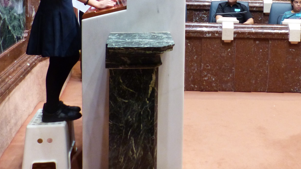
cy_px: -9
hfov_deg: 39.2
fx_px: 407
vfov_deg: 22.4
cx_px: 236
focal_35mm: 51
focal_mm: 5.3
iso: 400
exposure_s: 1/20
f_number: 2.8
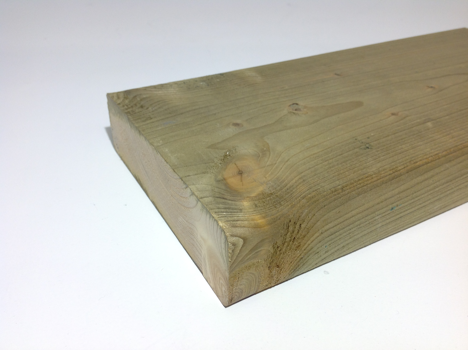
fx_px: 472
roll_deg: -1.5
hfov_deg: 52.7
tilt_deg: -33.5
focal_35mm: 35
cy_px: 175
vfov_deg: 40.6
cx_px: 234
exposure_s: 1/100
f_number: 2.4
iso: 64
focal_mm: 4.28
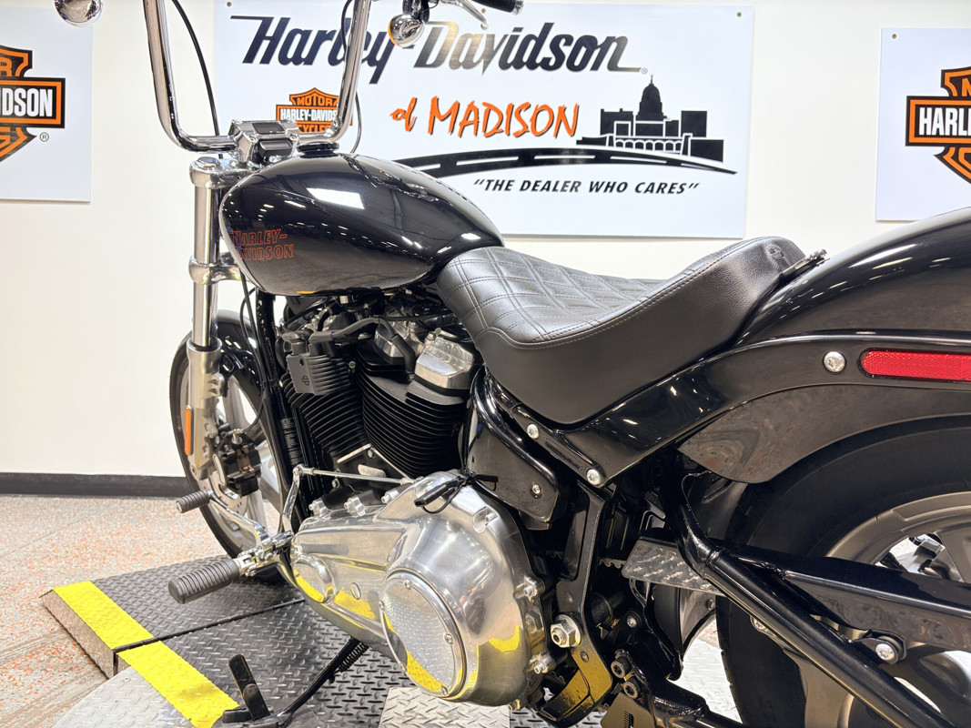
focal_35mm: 26
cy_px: 364
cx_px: 486
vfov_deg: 53.1
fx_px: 729
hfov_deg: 67.3
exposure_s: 1/120
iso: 64
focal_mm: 5.96
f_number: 1.6
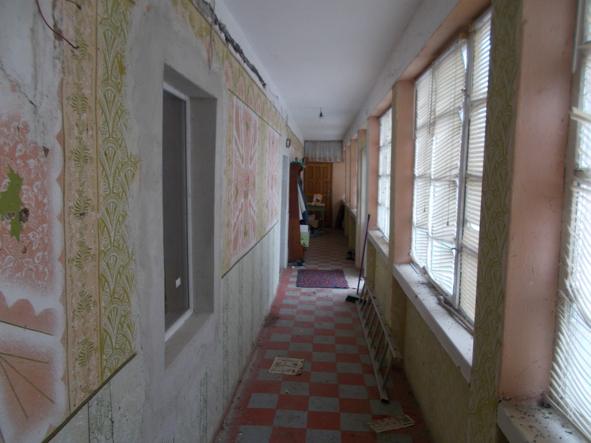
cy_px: 222
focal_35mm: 26
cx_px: 296
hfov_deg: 67.3
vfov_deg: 53.1
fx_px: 444
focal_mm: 4.6
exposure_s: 1/40
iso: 80
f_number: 3.2
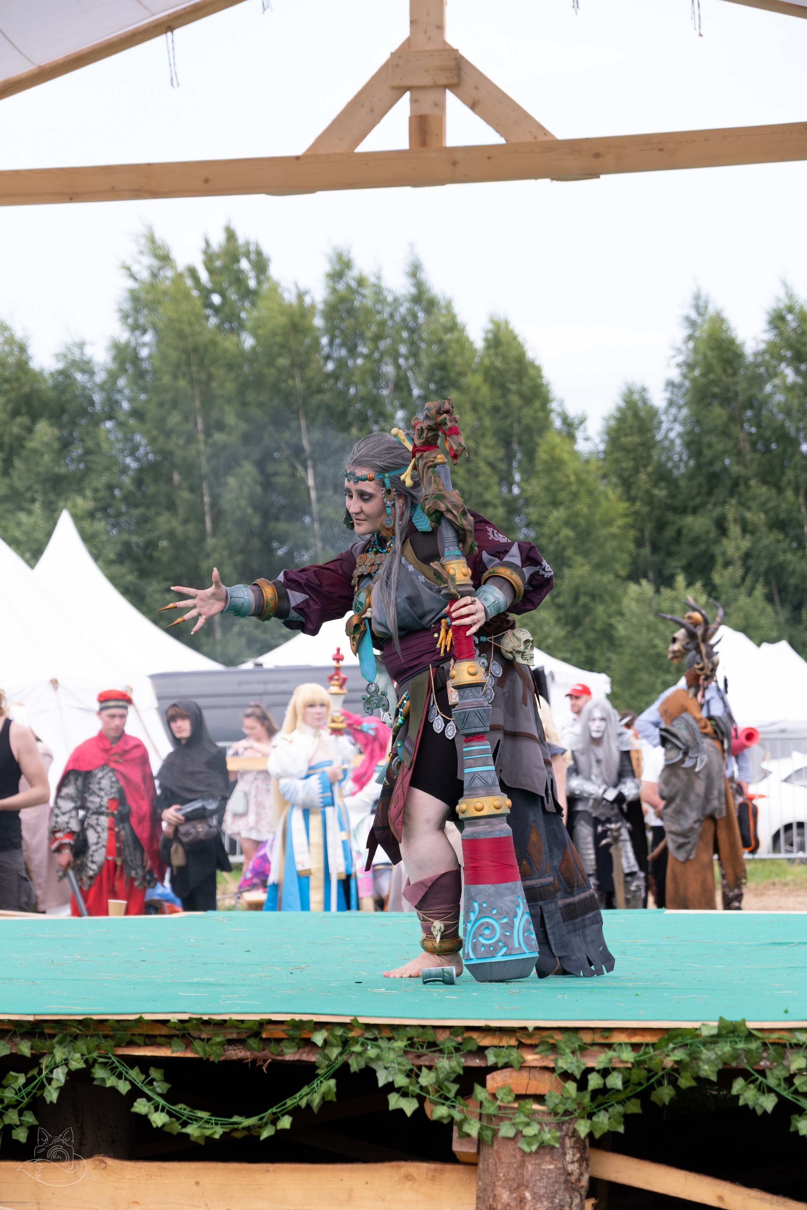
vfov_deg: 24.5
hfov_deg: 16.5
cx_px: 404
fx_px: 2791
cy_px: 605
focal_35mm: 83
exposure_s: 1/1000
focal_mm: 55
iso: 320
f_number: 3.6
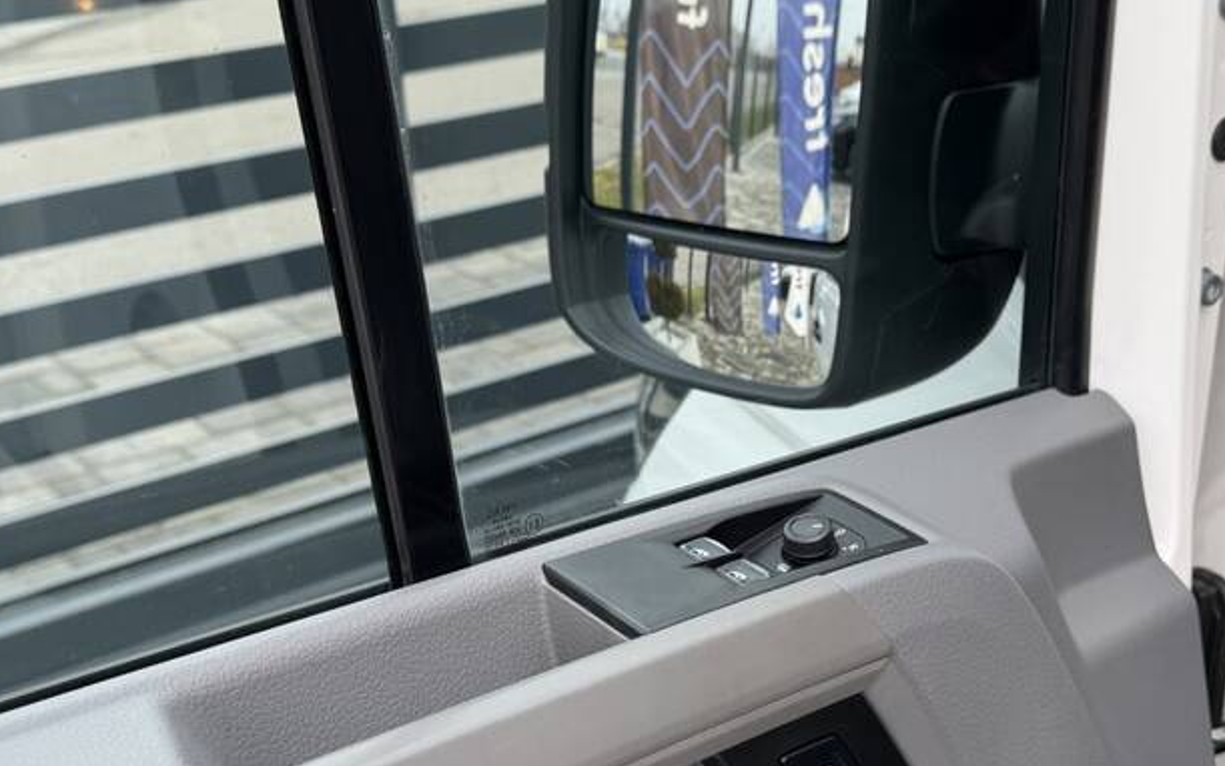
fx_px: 1669
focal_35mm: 50
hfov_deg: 40.2
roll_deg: +0.2
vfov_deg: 25.7
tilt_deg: -29.0
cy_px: 485
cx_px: 704
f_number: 1.78
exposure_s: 1/168
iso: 64
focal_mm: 6.76
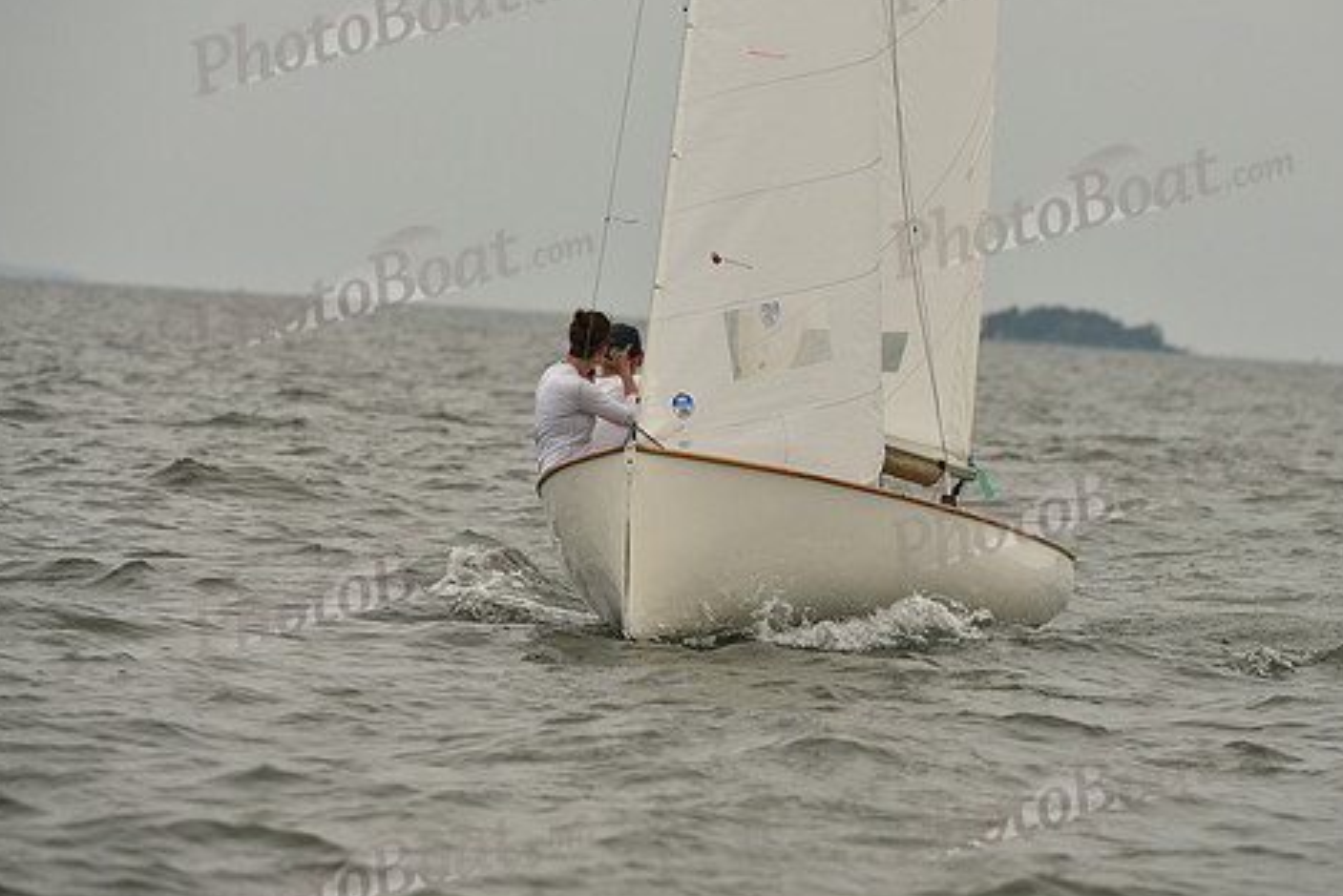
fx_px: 11083
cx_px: 745
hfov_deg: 6.9
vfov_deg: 4.6
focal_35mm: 297
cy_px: 394
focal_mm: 240
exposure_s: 1/1250
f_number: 5.6
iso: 320
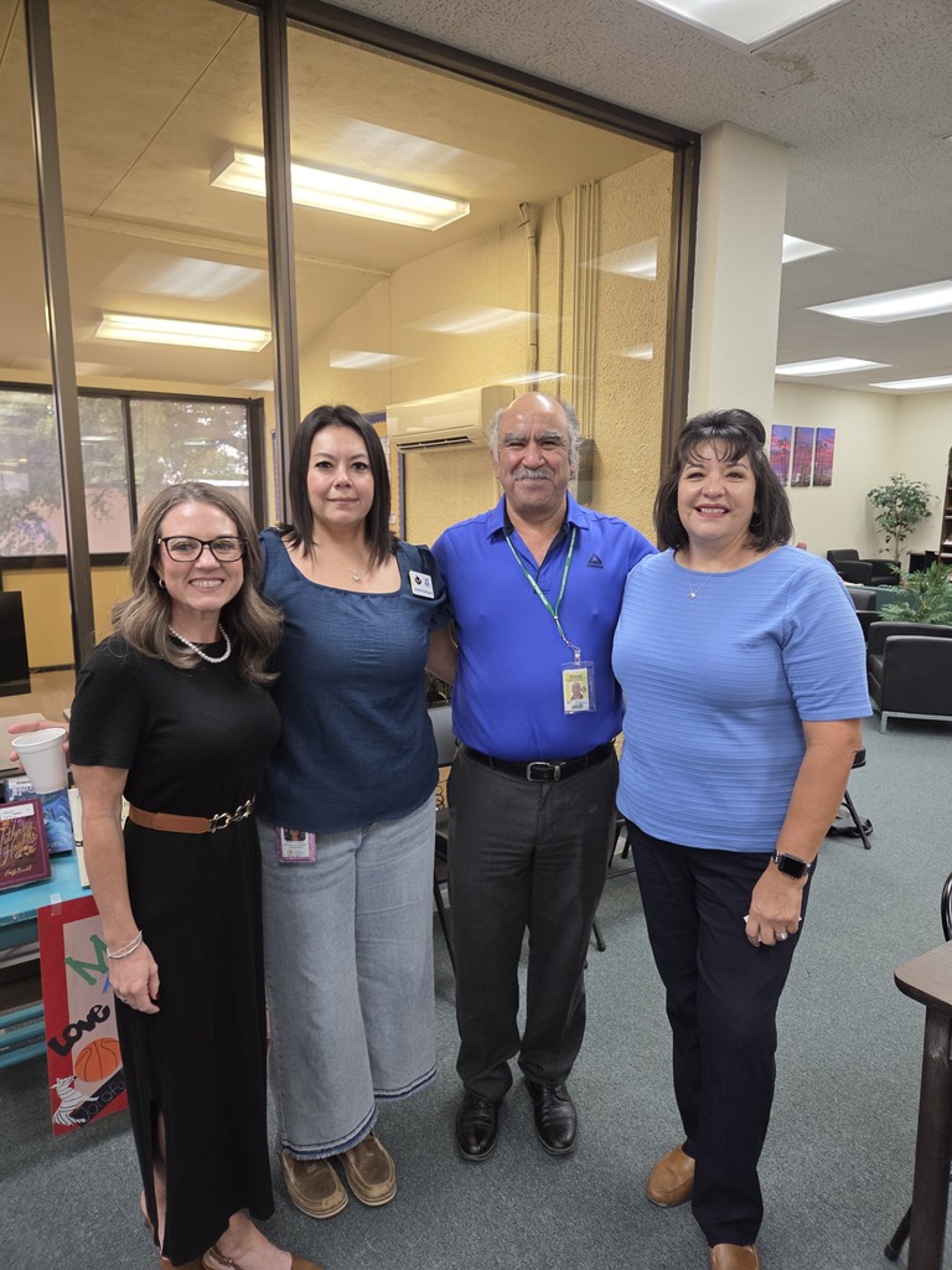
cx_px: 476
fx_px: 843
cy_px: 635
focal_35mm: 23
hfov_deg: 58.9
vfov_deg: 73.9
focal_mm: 5.4
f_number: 1.8
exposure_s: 1/120
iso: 320
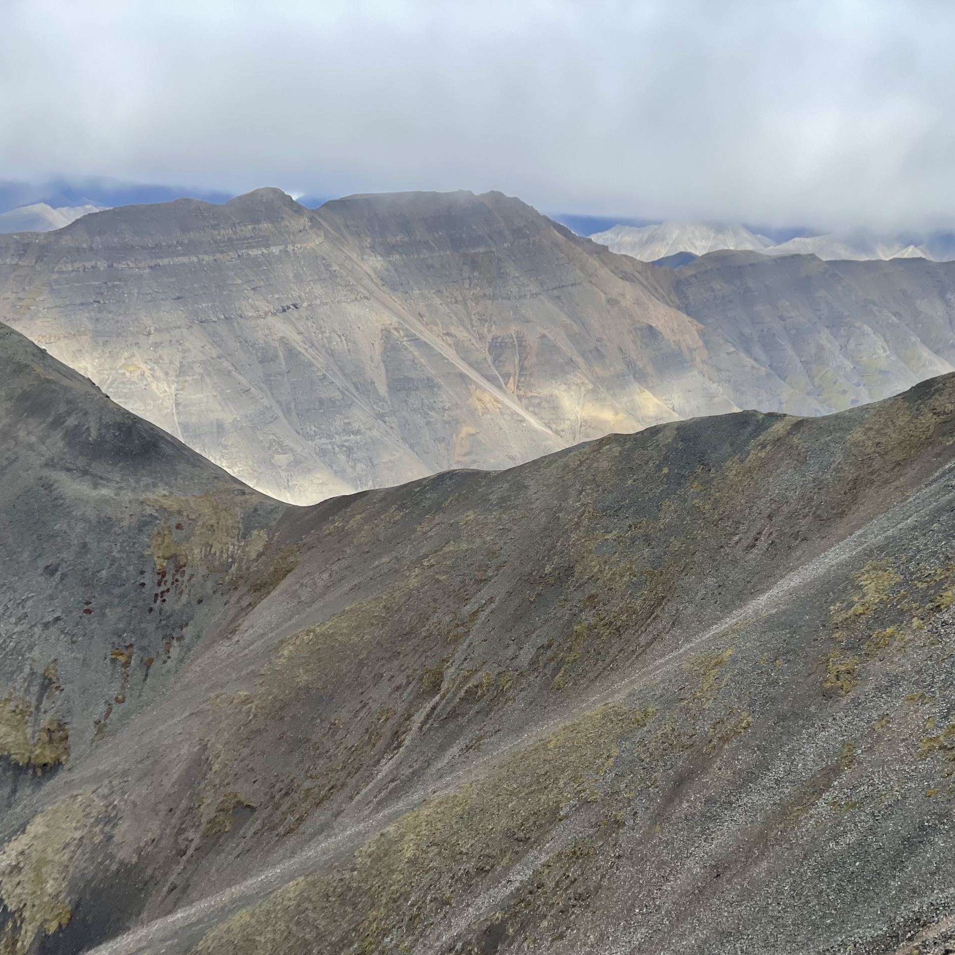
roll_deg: -3.0
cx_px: 609
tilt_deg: -8.8
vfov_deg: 27.7
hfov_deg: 27.6
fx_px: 1935
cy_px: 483
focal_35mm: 62
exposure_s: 1/727
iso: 25
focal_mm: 6
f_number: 2
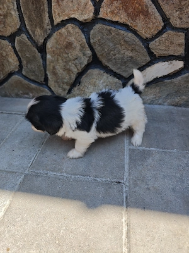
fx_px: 167
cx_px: 94
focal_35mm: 23
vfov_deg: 73.9
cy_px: 126
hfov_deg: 58.9
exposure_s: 1/2000
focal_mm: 8.72
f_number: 2
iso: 125
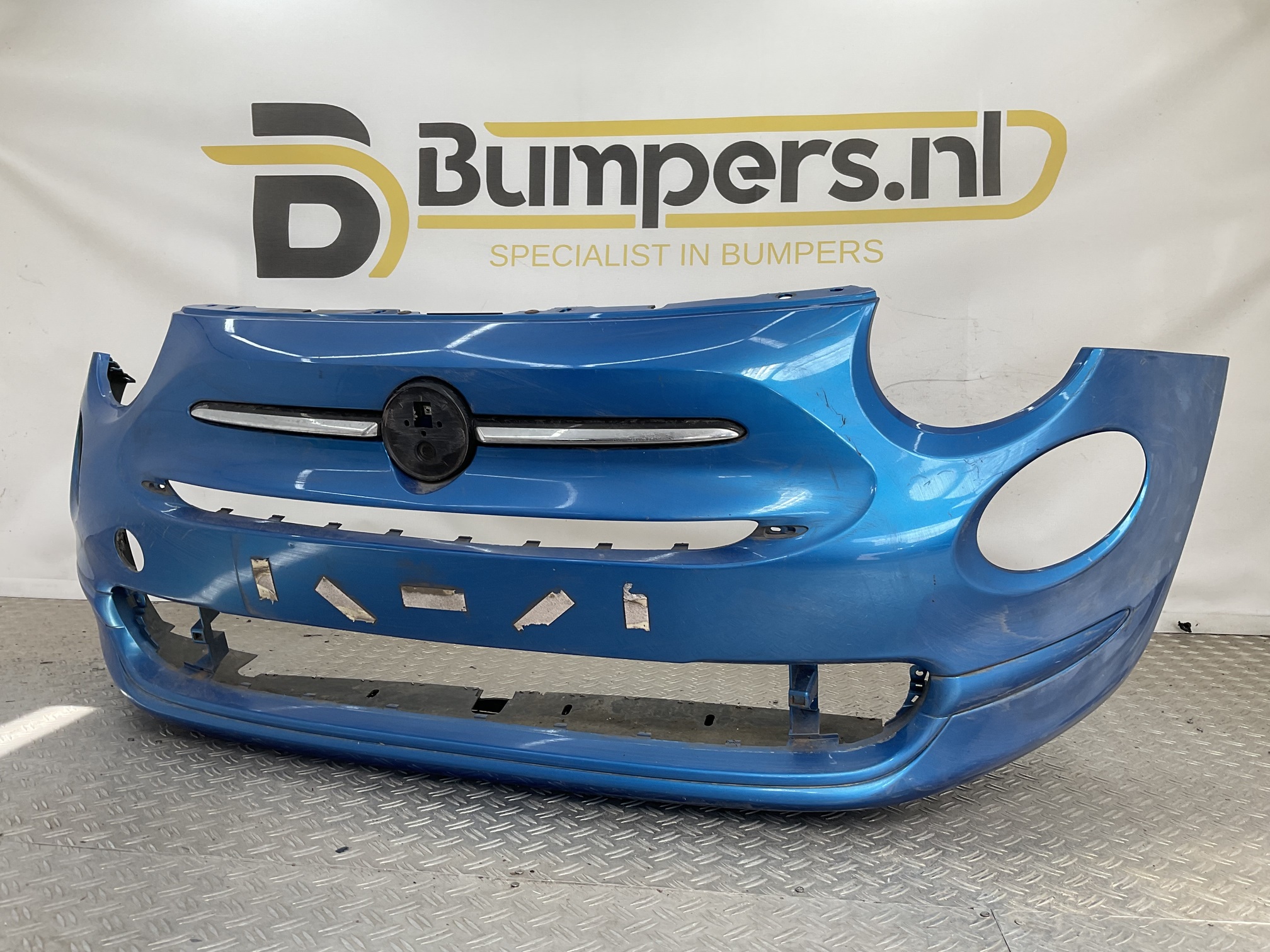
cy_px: 476
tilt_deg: -6.4
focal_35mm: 29
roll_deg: -2.5
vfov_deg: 48.2
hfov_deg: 61.7
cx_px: 635
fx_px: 1064
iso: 16
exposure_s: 1/165
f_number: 1.8
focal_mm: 3
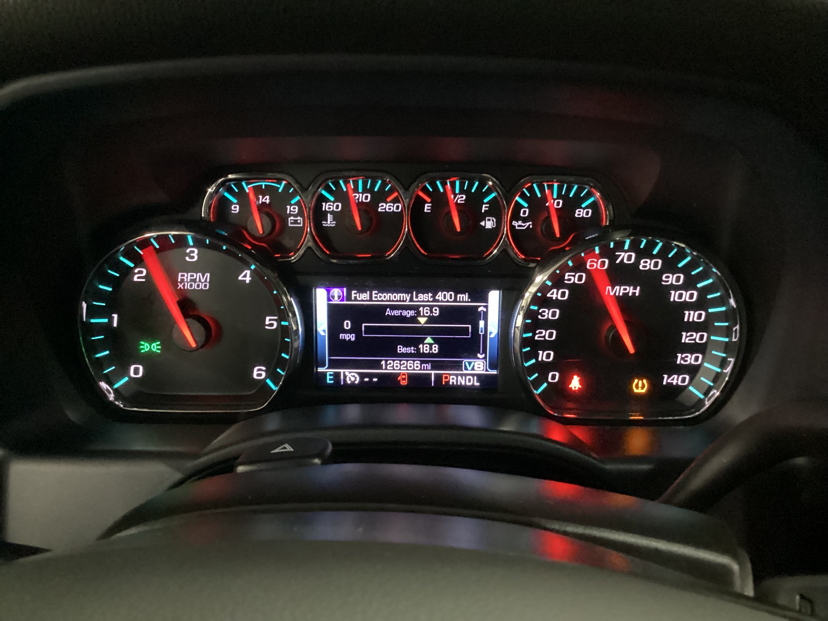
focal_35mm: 31
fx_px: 742
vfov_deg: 45.4
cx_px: 414
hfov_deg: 58.4
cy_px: 310
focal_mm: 3.3
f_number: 2.4
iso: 800
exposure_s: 1/15
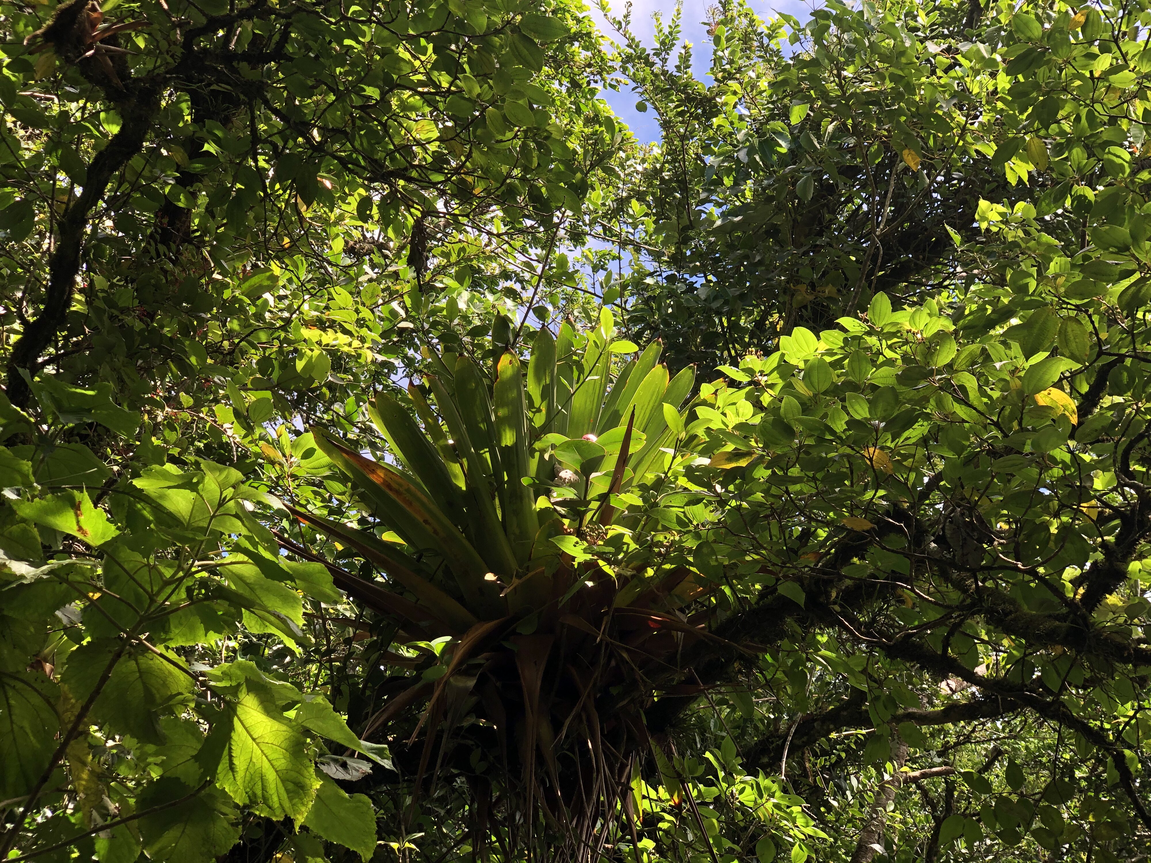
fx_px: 1729
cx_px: 576
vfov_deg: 28.0
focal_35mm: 52
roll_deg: +5.0
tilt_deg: +41.0
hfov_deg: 36.8
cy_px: 432
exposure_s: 1/366
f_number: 2.4
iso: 16
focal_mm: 6
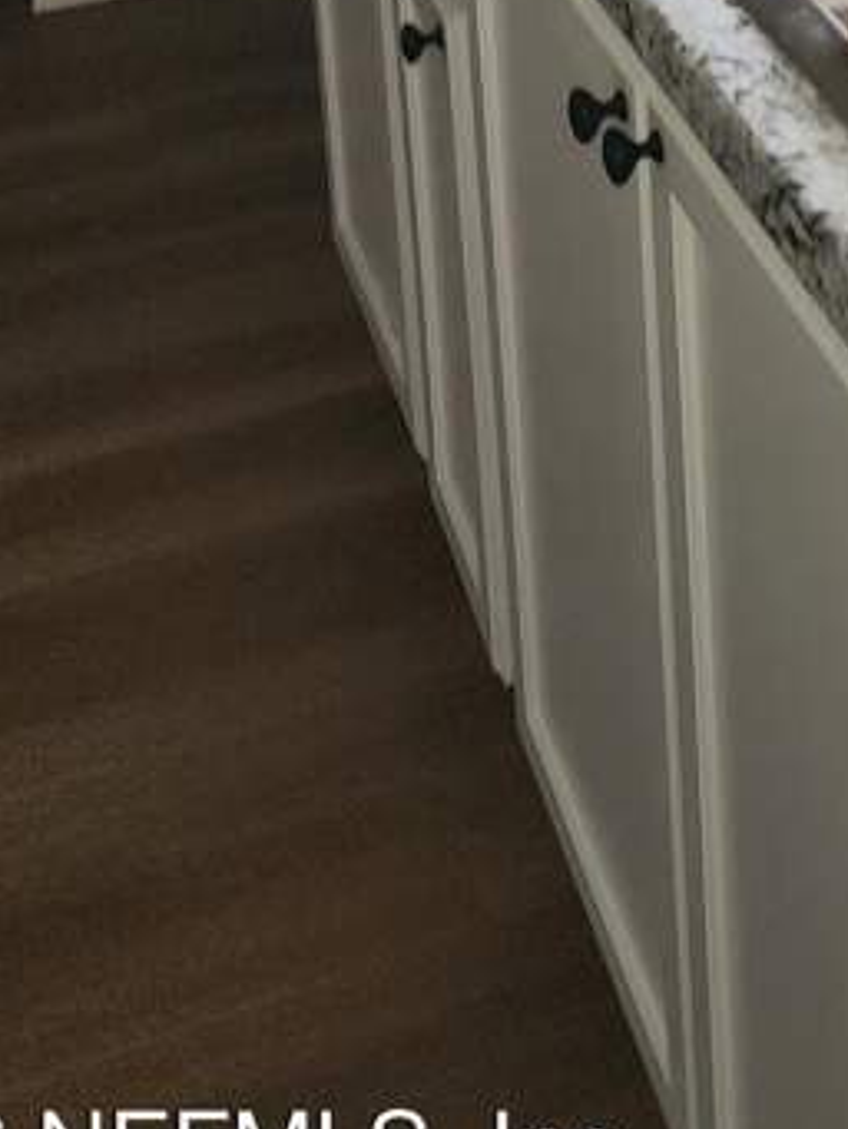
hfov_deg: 19.2
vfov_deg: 23.0
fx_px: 2350
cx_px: 1030
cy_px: -457
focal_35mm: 72
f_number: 1.8
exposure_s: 1/60
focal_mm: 6.4
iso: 64
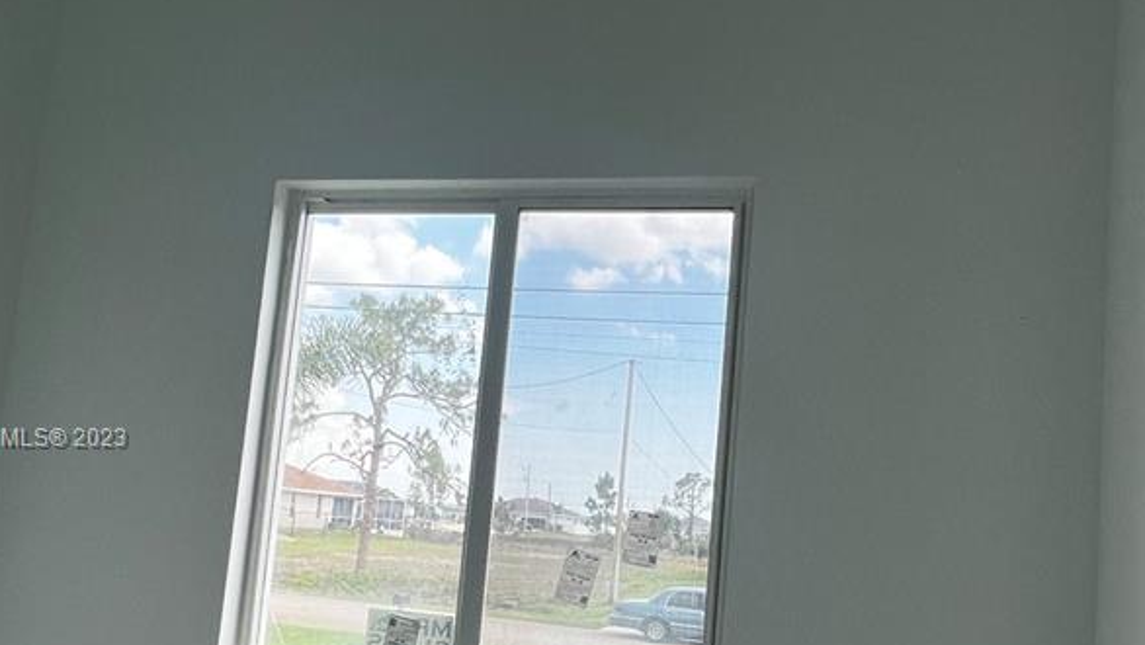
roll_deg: -4.5
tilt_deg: +4.7
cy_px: 440
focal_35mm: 29
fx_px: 881
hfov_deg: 65.8
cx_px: 649
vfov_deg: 39.6
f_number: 1.8
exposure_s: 1/483
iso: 32
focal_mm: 1.57
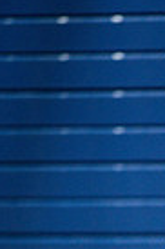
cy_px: 398
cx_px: 254
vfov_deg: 3.4
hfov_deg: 2.3
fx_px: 4183
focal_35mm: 607
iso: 4500
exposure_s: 1/500
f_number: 4
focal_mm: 185
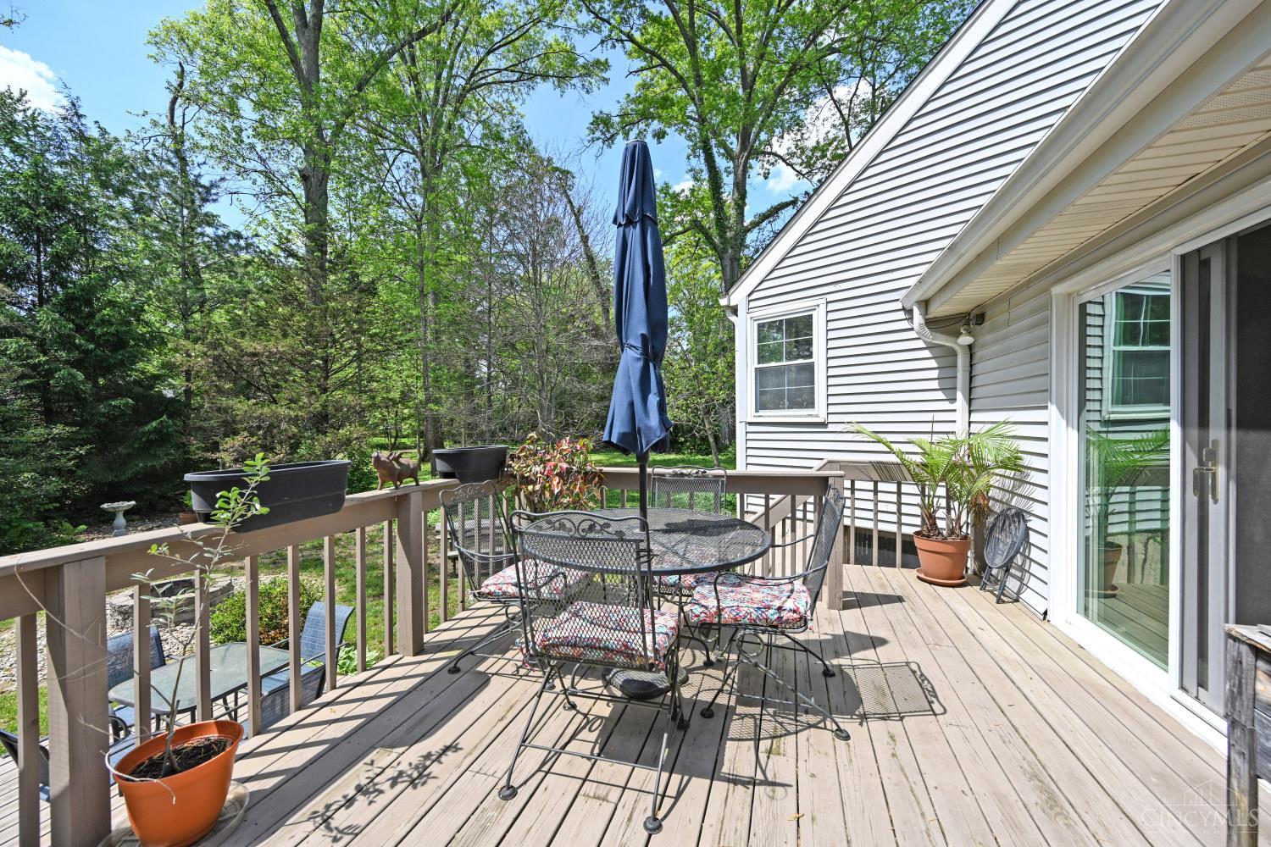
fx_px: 494
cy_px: 424
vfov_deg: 81.2
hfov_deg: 104.3
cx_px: 636
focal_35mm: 14
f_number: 6.3
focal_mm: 14
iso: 100
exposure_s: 1/320
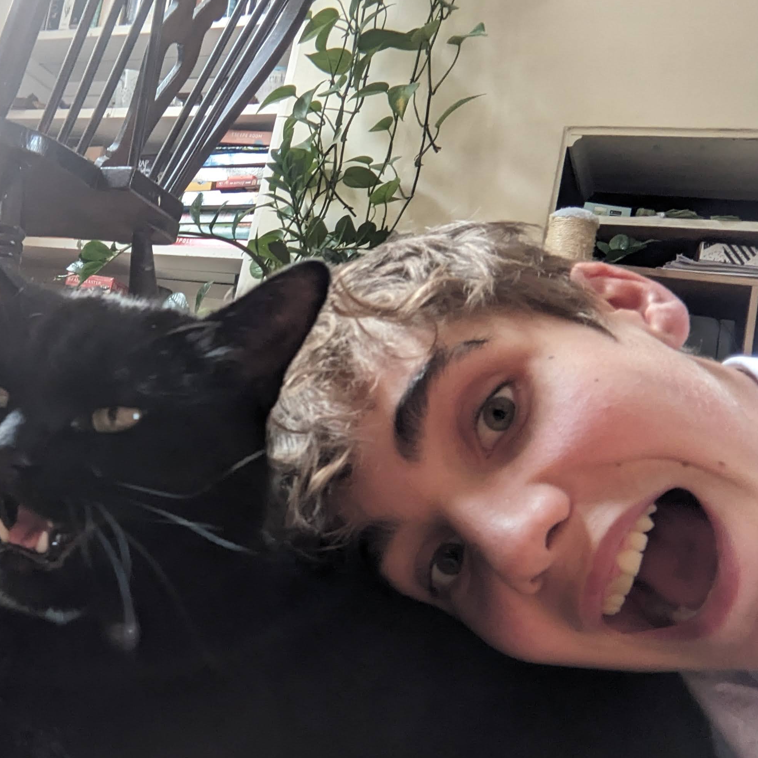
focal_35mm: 35
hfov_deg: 44.7
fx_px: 867
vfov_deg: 47.2
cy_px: 408
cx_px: 142
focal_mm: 2.51
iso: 98
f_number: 2
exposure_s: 1/50
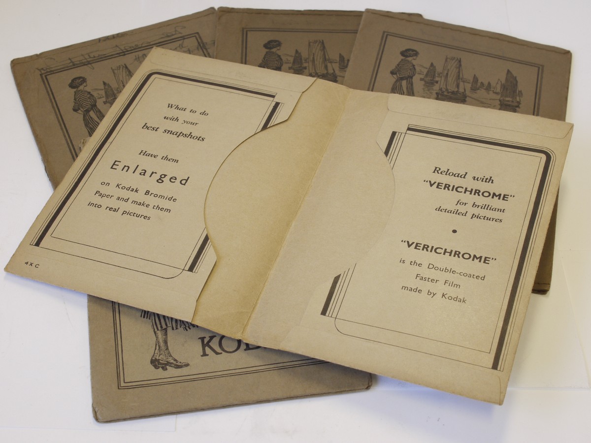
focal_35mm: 60
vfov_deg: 24.4
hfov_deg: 32.2
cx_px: 296
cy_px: 222
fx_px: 1024
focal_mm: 30
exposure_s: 1/40
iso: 400
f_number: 8
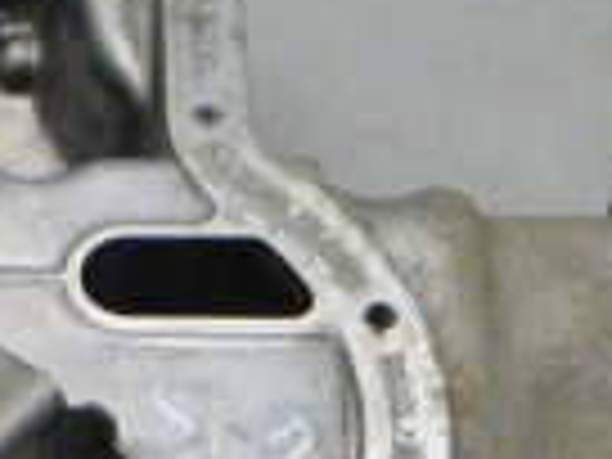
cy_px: 580
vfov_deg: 11.4
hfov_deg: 15.4
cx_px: 68
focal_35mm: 127
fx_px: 2245
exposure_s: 1/60
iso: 320
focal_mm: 4.8
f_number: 4
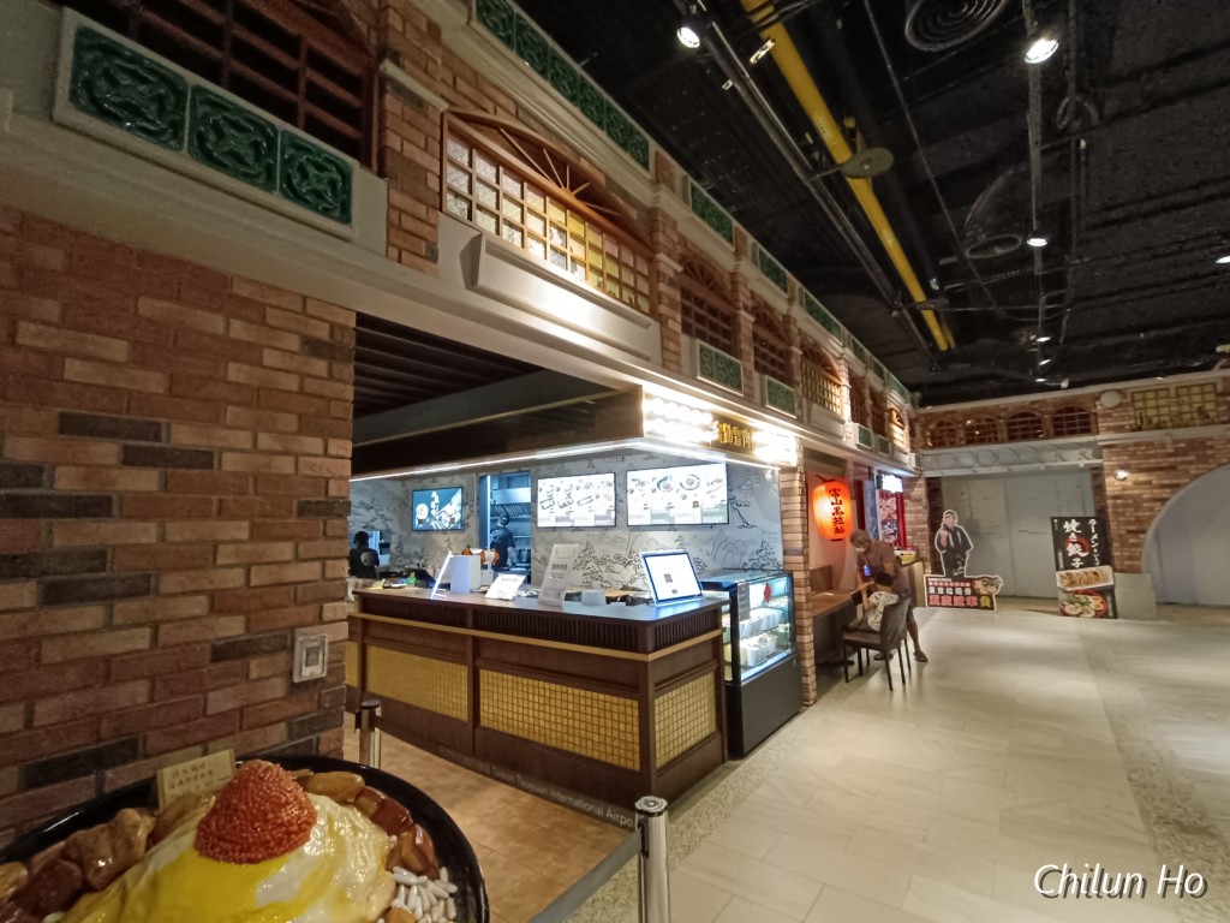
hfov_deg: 94.5
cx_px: 615
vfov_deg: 78.1
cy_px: 462
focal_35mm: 16
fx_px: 569
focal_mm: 1.66
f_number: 2.2
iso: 539
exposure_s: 1/60
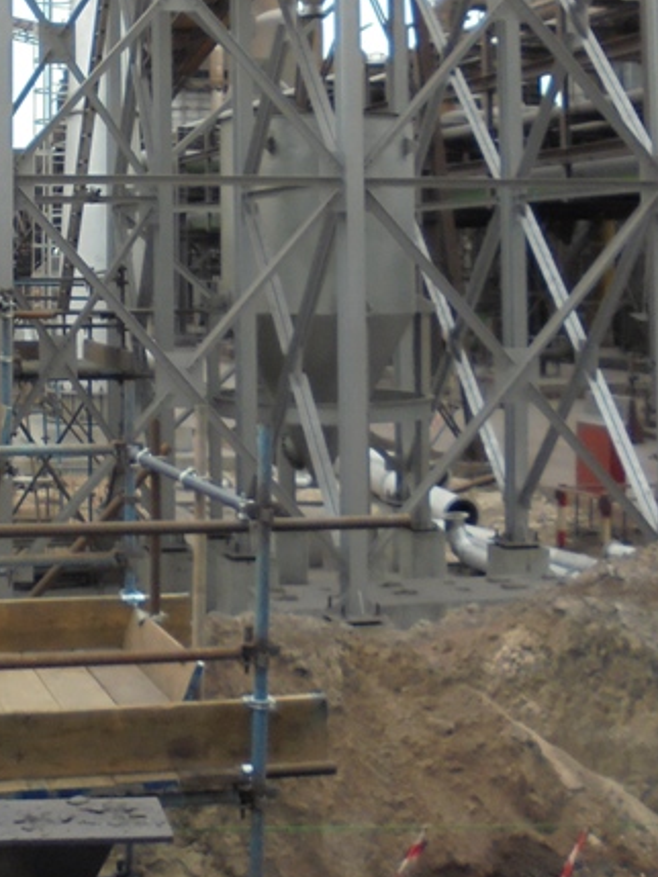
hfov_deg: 22.7
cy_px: 153
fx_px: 1571
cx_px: 2
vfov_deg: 30.3
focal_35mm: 62
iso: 100
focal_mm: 4.6
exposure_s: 1/160
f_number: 3.5
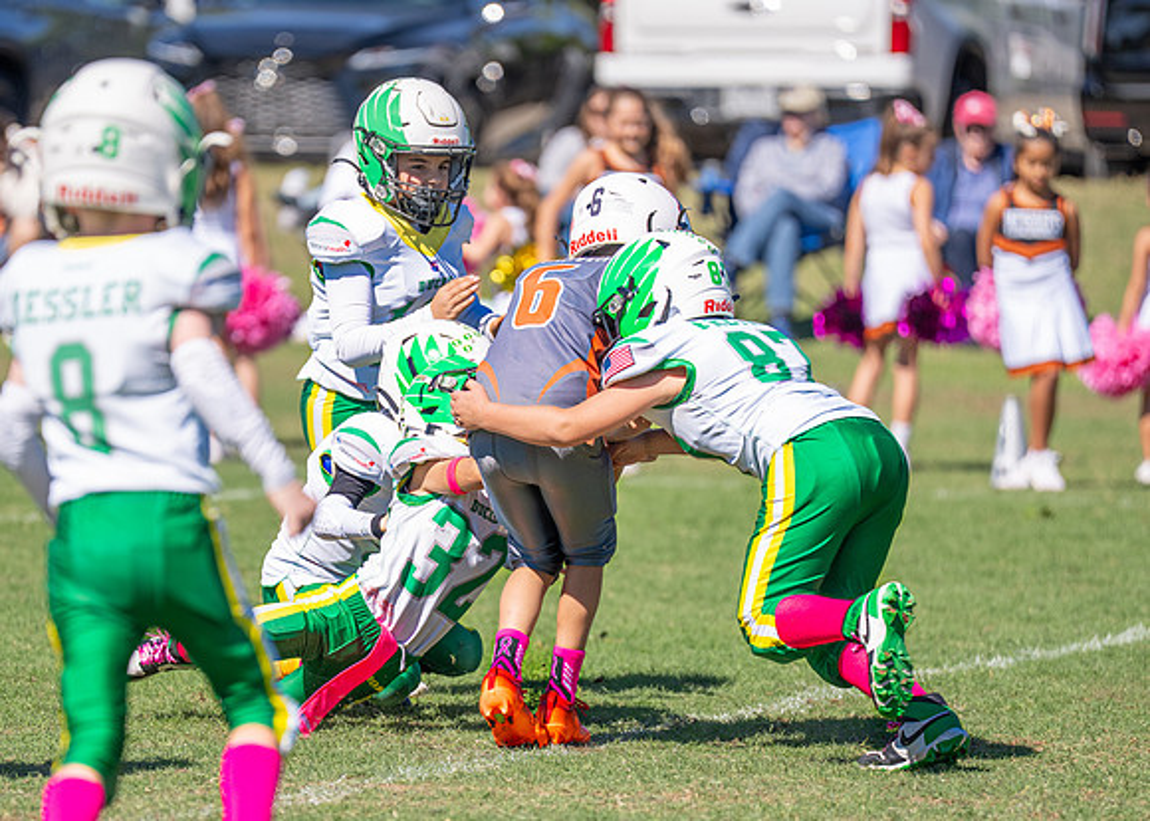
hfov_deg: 6.4
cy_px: 510
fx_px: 10223
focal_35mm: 313
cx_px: 390
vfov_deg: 4.6
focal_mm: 200
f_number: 2.8
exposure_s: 1/3200
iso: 160
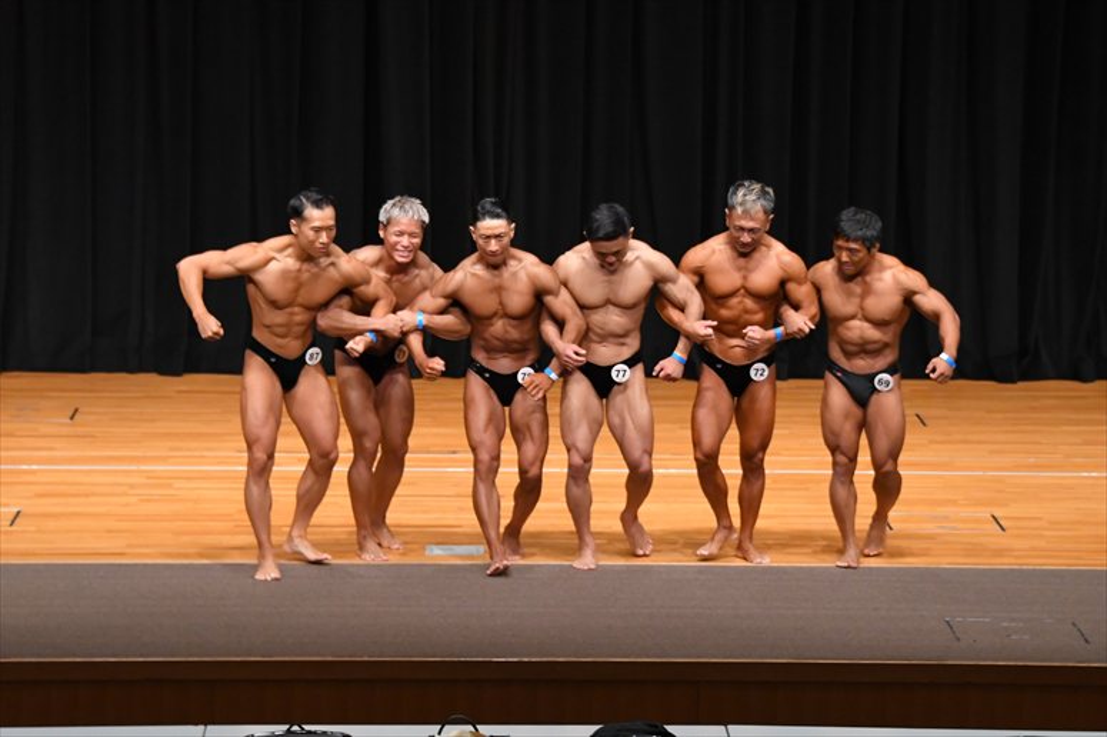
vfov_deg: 8.7
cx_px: 554
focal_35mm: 157
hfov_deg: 13.1
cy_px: 368
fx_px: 4825
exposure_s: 1/400
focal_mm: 105
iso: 4000
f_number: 5.6
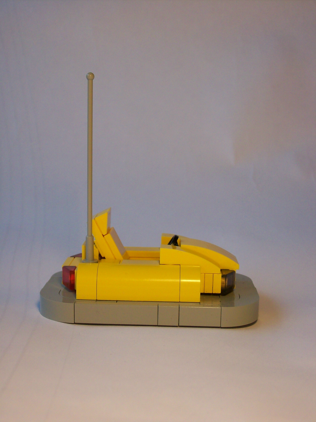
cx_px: 158
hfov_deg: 26.1
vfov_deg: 34.3
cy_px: 211
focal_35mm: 56
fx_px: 682
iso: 124
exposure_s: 1/84.5
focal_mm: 9.4
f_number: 3.4
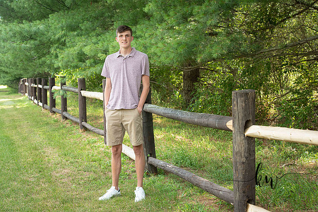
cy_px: 106
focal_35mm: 70
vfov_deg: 19.5
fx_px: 618
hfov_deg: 28.8
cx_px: 159
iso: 500
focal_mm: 70
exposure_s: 1/200
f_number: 6.3
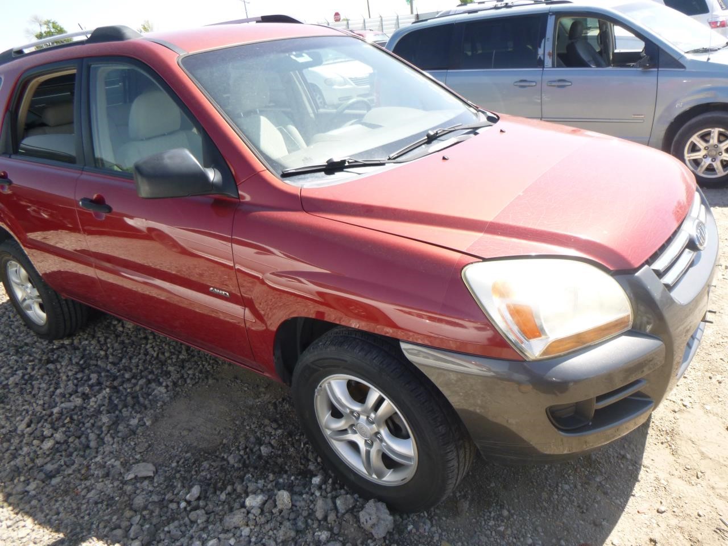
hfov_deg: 69.4
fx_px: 526
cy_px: 273
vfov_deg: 54.9
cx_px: 364
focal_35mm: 25
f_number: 3.9
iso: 100
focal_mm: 4.5
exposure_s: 1/200
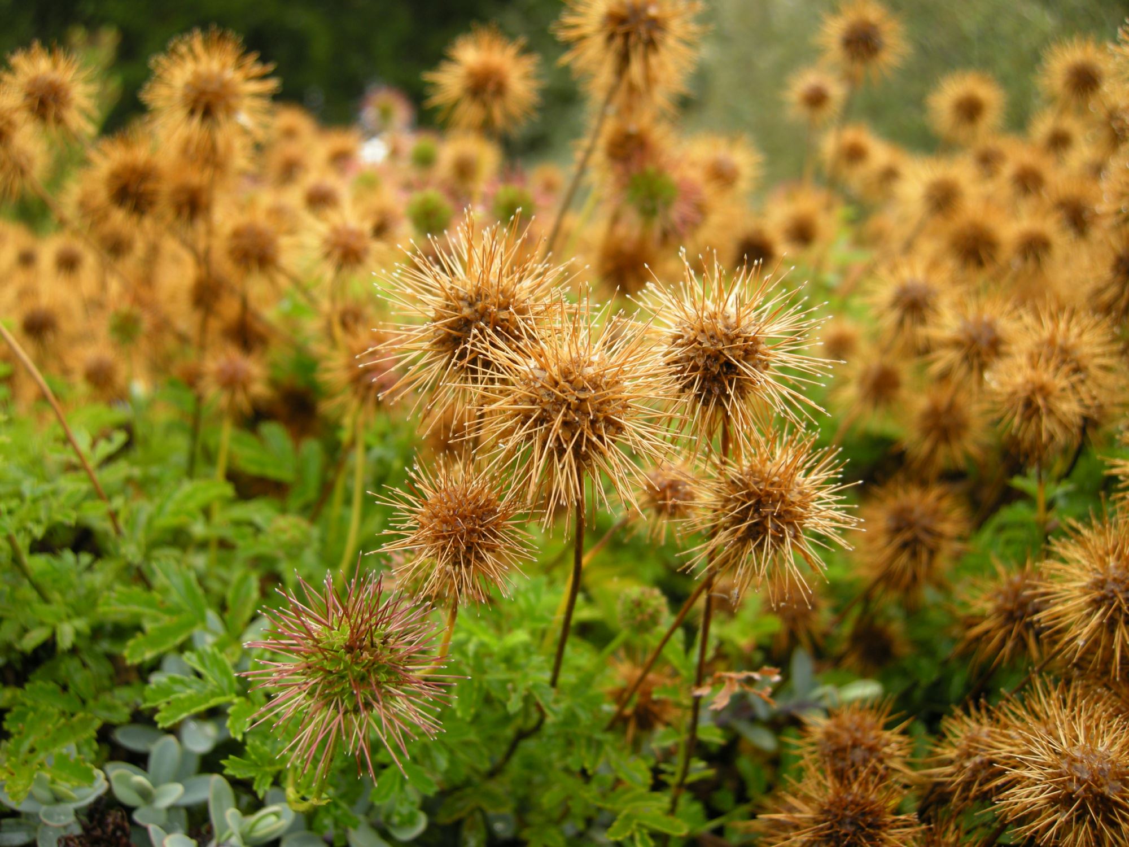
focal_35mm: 35
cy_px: 424
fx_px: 1142
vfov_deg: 40.7
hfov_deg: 52.6
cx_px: 564
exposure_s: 1/71.8
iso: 64
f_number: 3
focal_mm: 7.5
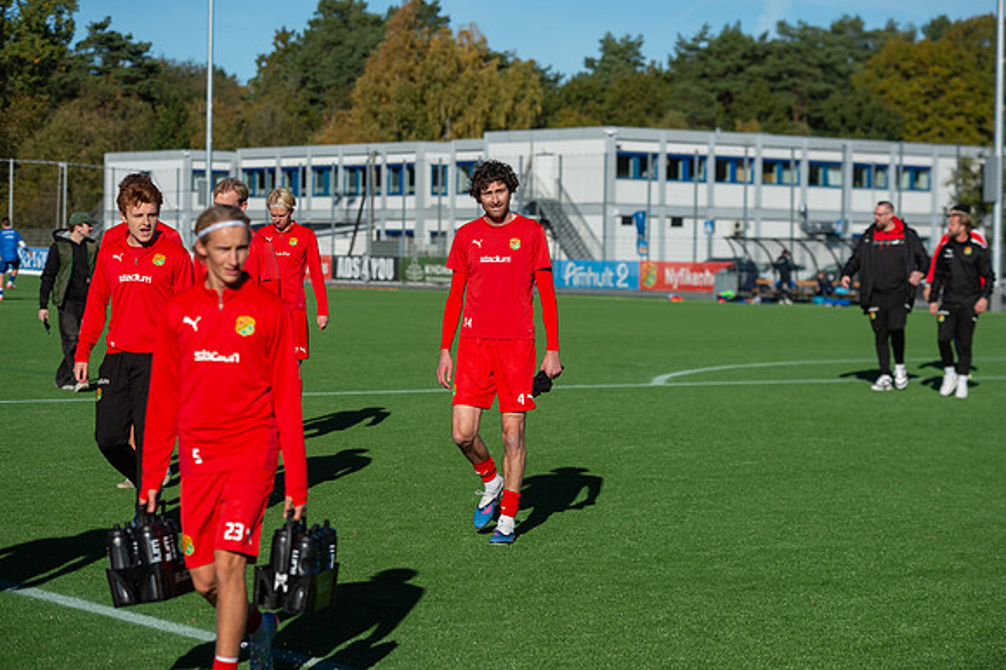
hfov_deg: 19.5
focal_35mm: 105
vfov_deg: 13.0
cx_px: 503
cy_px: 335
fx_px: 2932
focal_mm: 105
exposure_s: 1/640
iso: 100
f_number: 5
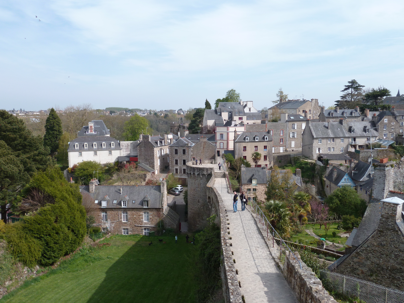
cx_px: 202
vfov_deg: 46.8
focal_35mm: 30
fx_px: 350
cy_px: 152
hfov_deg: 60.0
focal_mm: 5
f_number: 4
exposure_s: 1/500
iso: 80
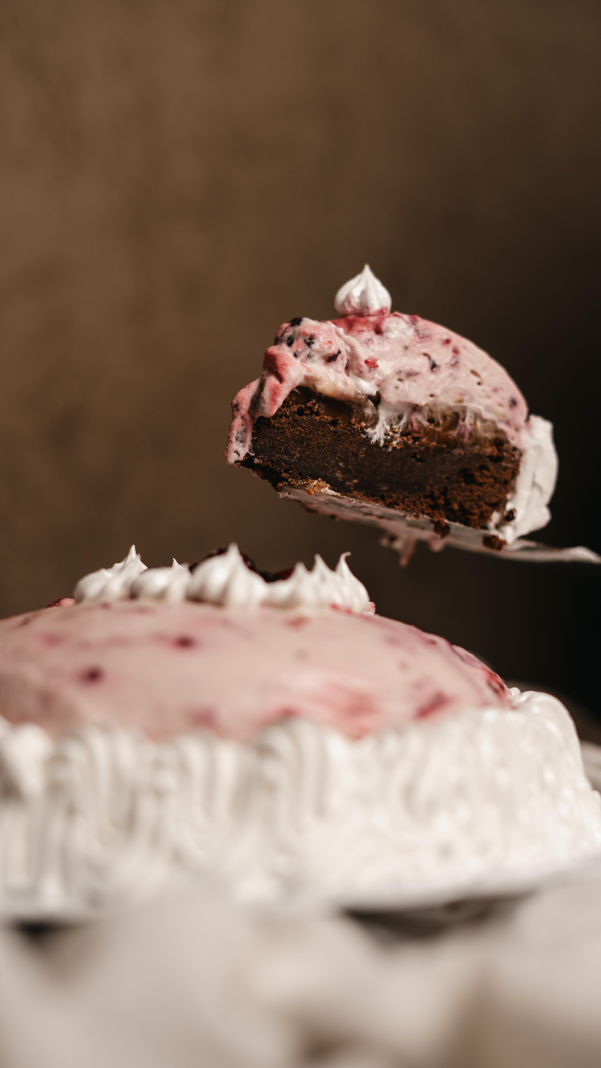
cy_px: 539
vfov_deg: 39.2
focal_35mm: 53
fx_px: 1501
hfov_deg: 22.6
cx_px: 320
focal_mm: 50
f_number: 2.5
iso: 100
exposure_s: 1/200
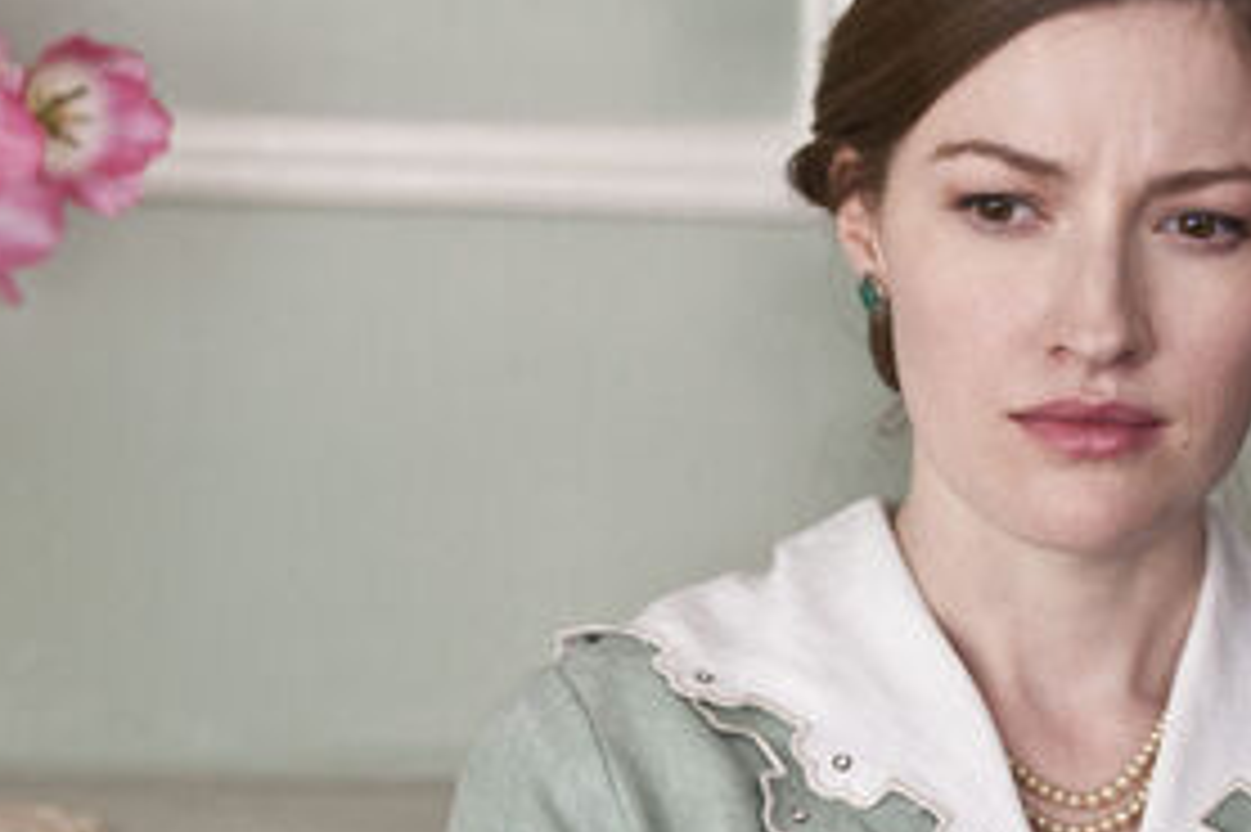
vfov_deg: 8.0
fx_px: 5938
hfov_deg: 12.0
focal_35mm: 171
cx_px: 796
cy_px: 472
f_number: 4
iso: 2000
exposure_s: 1/160
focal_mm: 78
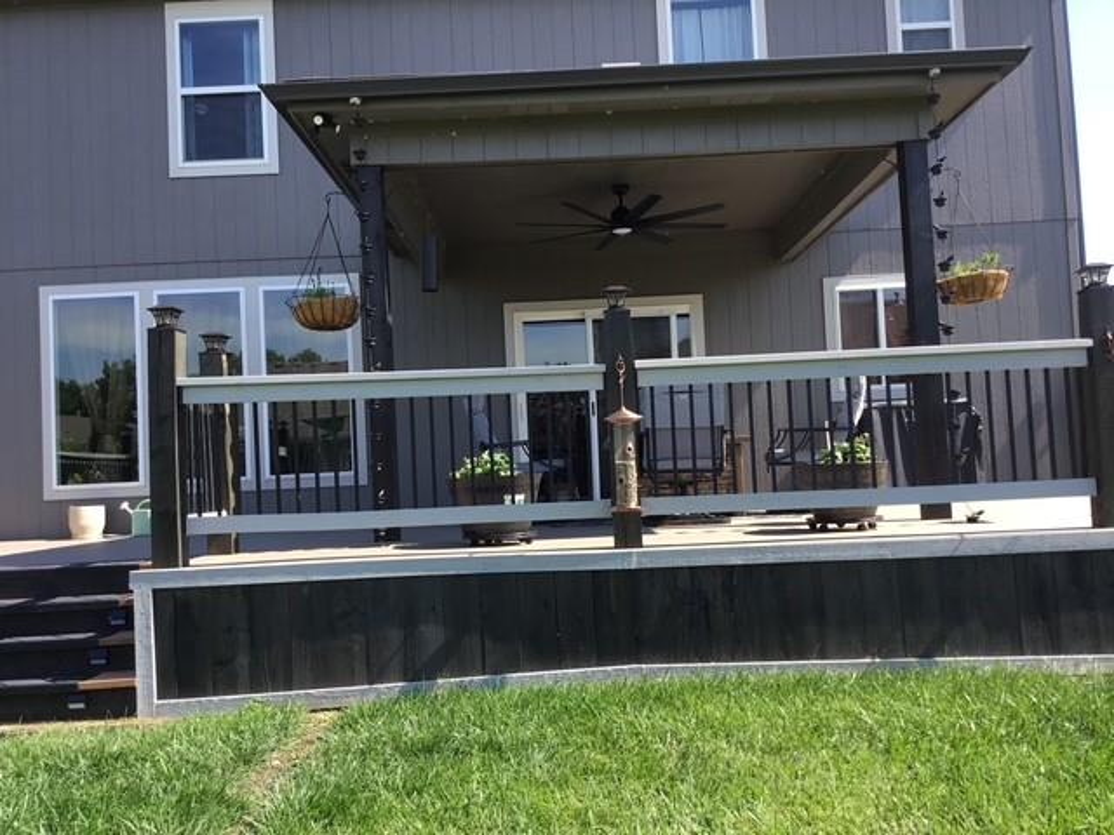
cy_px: 418
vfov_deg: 45.4
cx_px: 557
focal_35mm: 31
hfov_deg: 58.4
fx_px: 998
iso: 25
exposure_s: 1/335
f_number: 2.4
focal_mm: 3.3
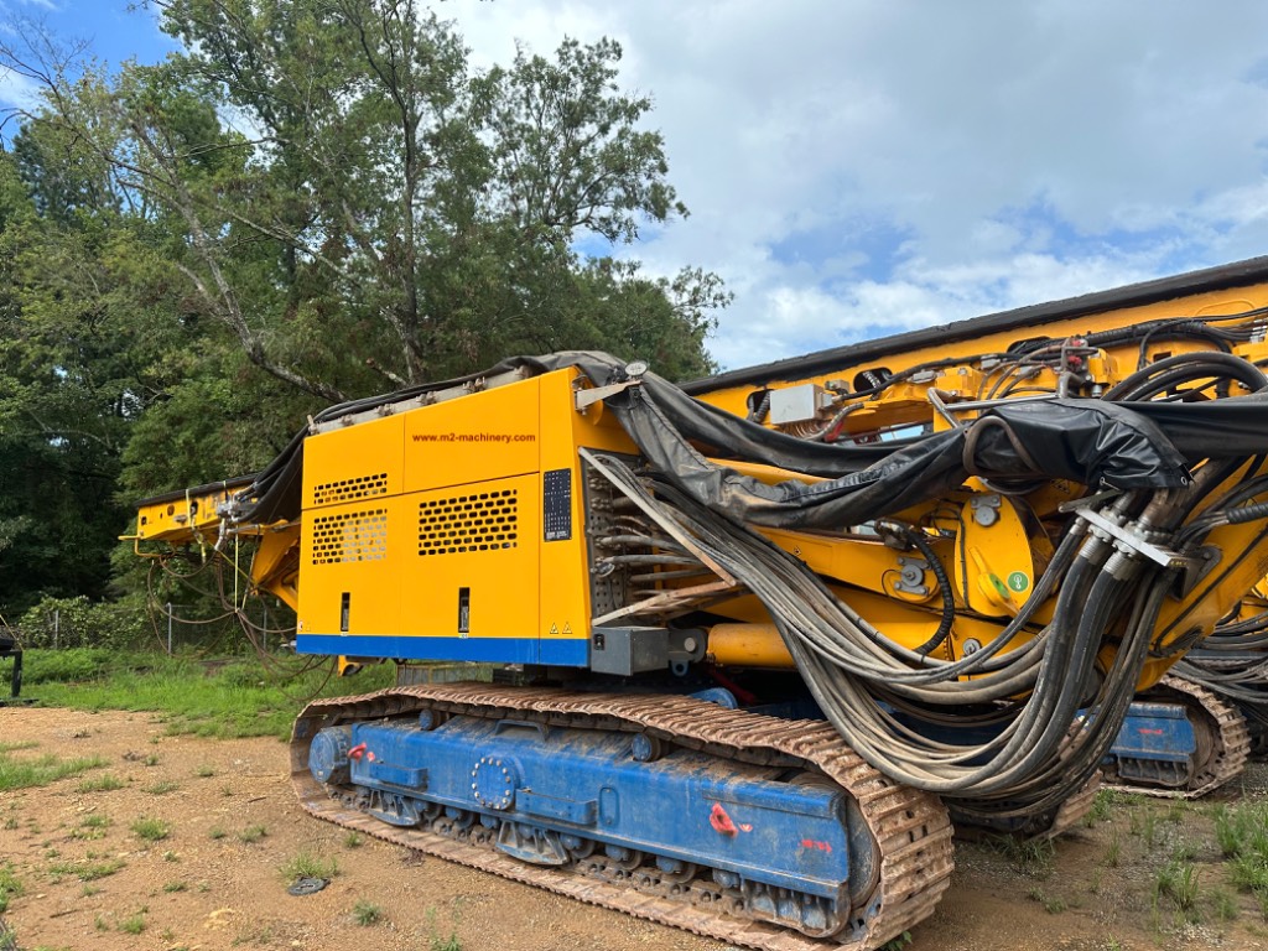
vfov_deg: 56.8
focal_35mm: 24
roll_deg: +1.4
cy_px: 476
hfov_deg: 71.6
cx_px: 634
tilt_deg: +9.1
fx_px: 879
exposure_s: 1/2525
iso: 80
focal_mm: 6.86
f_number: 1.78
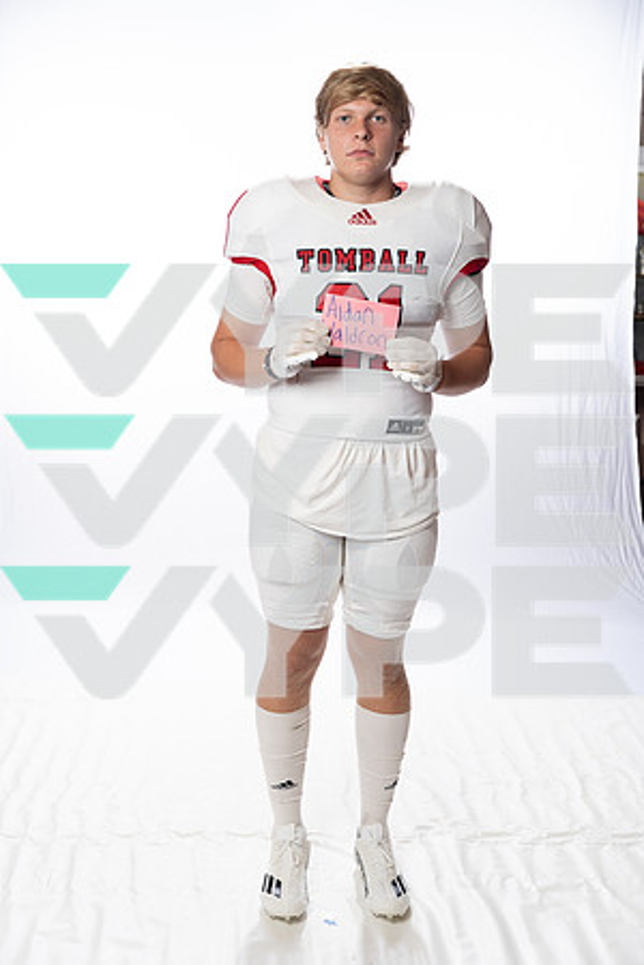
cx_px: 322
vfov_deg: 46.4
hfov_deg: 31.9
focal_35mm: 42
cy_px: 482
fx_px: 1127
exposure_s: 1/250
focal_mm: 42
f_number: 4
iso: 400
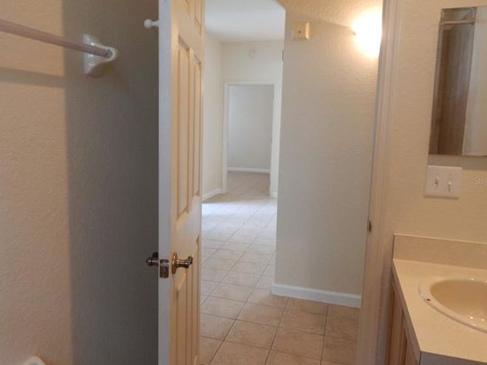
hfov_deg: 63.0
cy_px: 180
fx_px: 394
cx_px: 201
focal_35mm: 28
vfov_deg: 49.7
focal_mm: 4
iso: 200
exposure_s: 1/20
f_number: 3
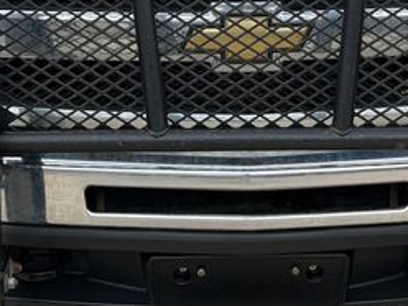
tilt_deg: -7.9
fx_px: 1462
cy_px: -18
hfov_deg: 15.9
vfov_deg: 11.8
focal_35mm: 124
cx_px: 240
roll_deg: -1.1
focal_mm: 6.76
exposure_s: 1/2273
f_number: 1.78
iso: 64
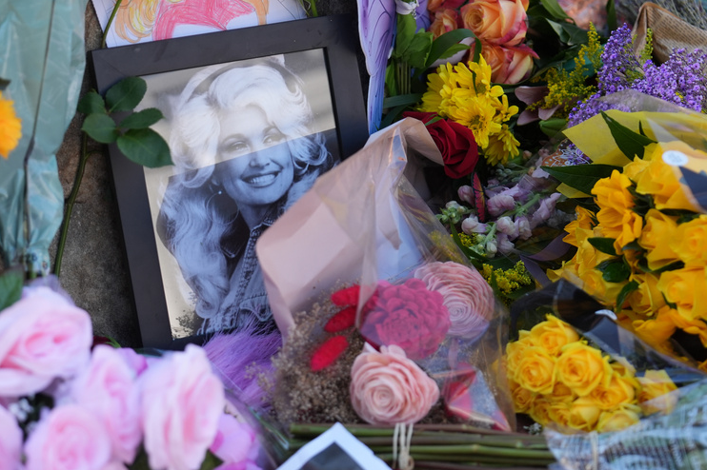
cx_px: 243
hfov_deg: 29.1
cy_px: 194
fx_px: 1354
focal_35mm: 69
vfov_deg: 19.7
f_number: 2.8
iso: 400
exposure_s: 1/1000
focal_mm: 50
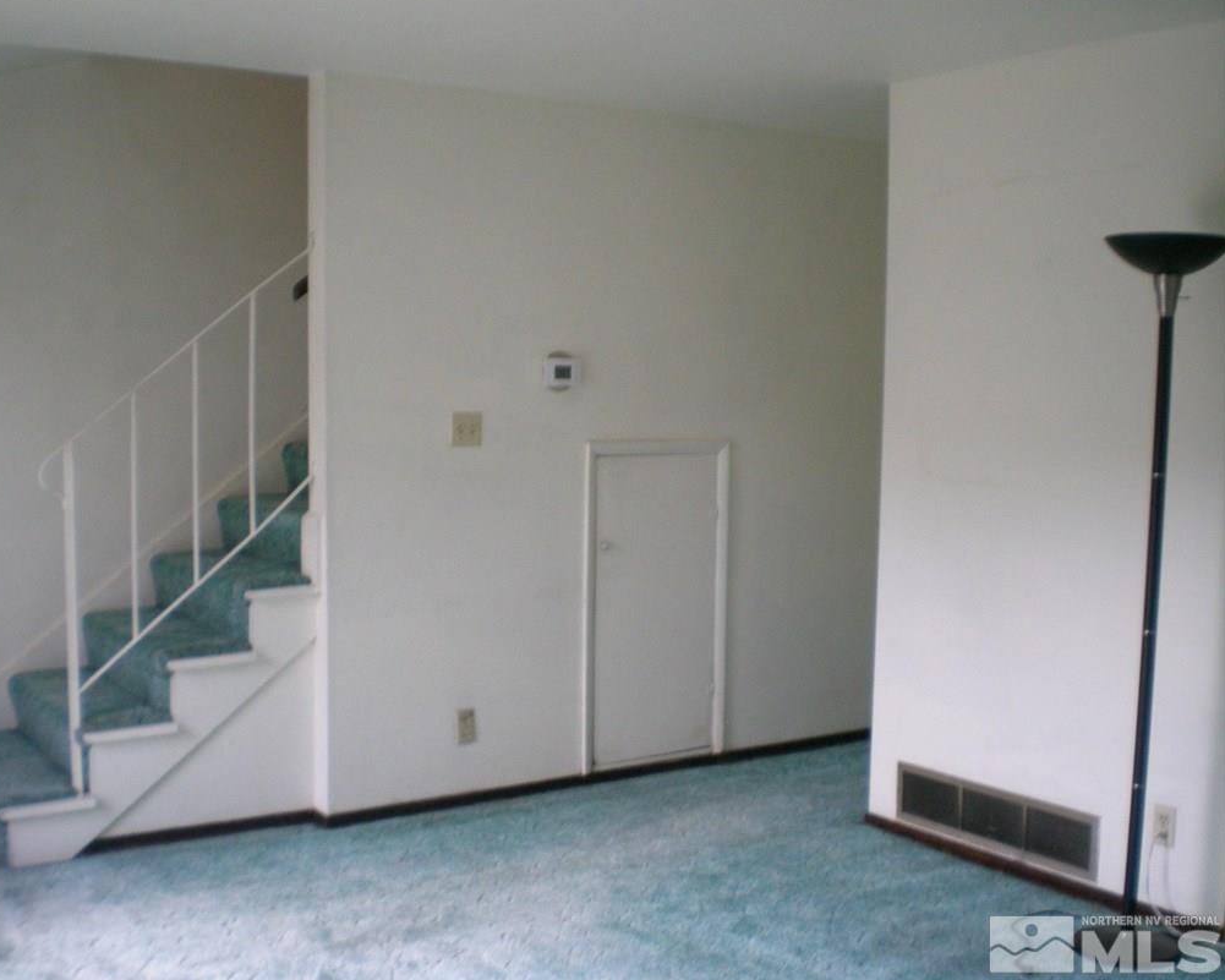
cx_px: 567
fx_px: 1450
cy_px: 487
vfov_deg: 37.3
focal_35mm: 40
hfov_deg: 45.8
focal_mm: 6.3
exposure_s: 1/38
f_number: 3.1
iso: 200
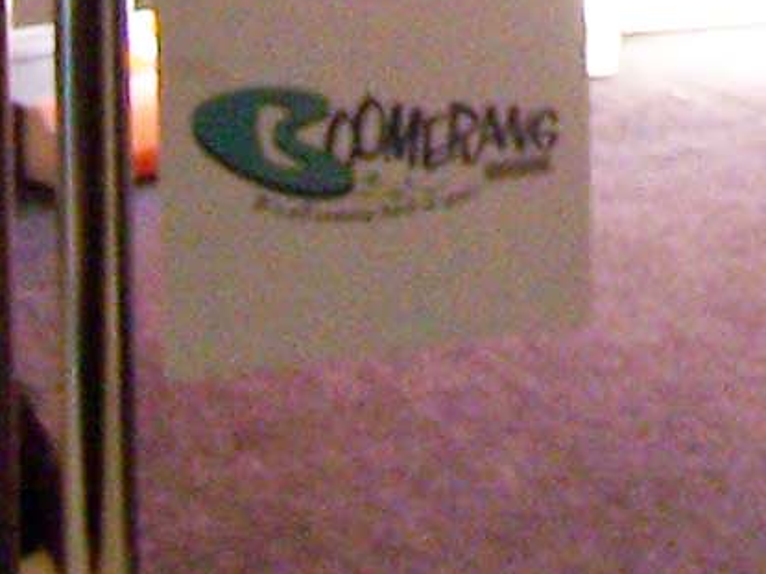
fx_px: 4668
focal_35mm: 211
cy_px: -849
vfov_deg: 6.6
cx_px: 1061
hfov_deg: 9.2
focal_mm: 6.3
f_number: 2.8
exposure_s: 1/30
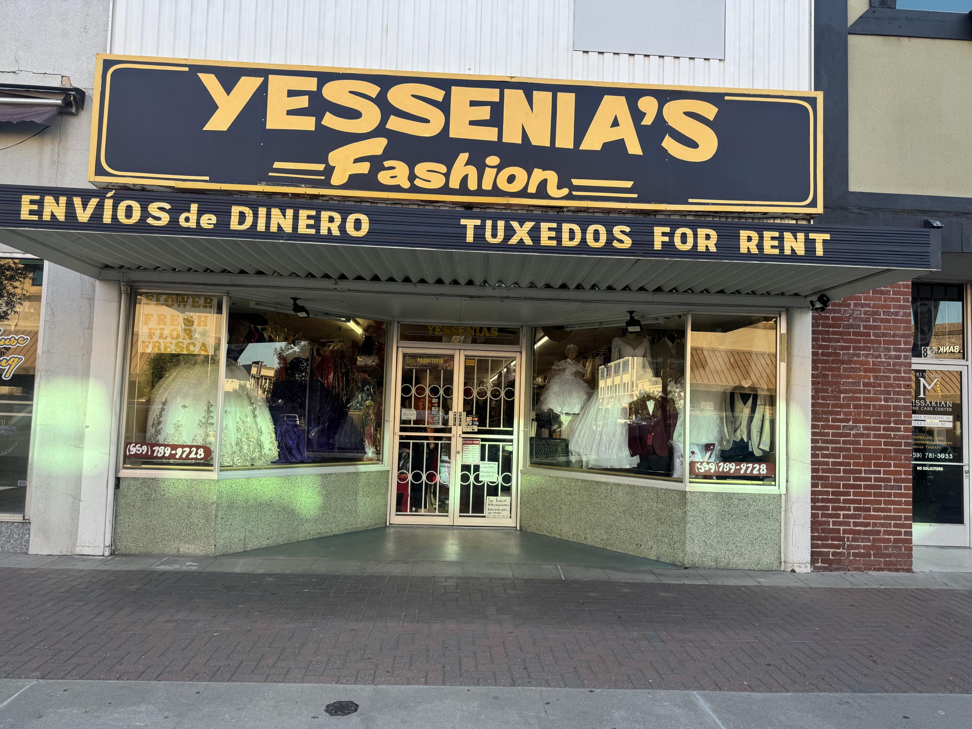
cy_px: 364
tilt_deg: +3.4
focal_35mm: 24
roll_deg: -1.7
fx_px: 674
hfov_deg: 71.6
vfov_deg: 56.8
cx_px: 486
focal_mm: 6.76
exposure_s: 1/464
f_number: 1.78
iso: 80
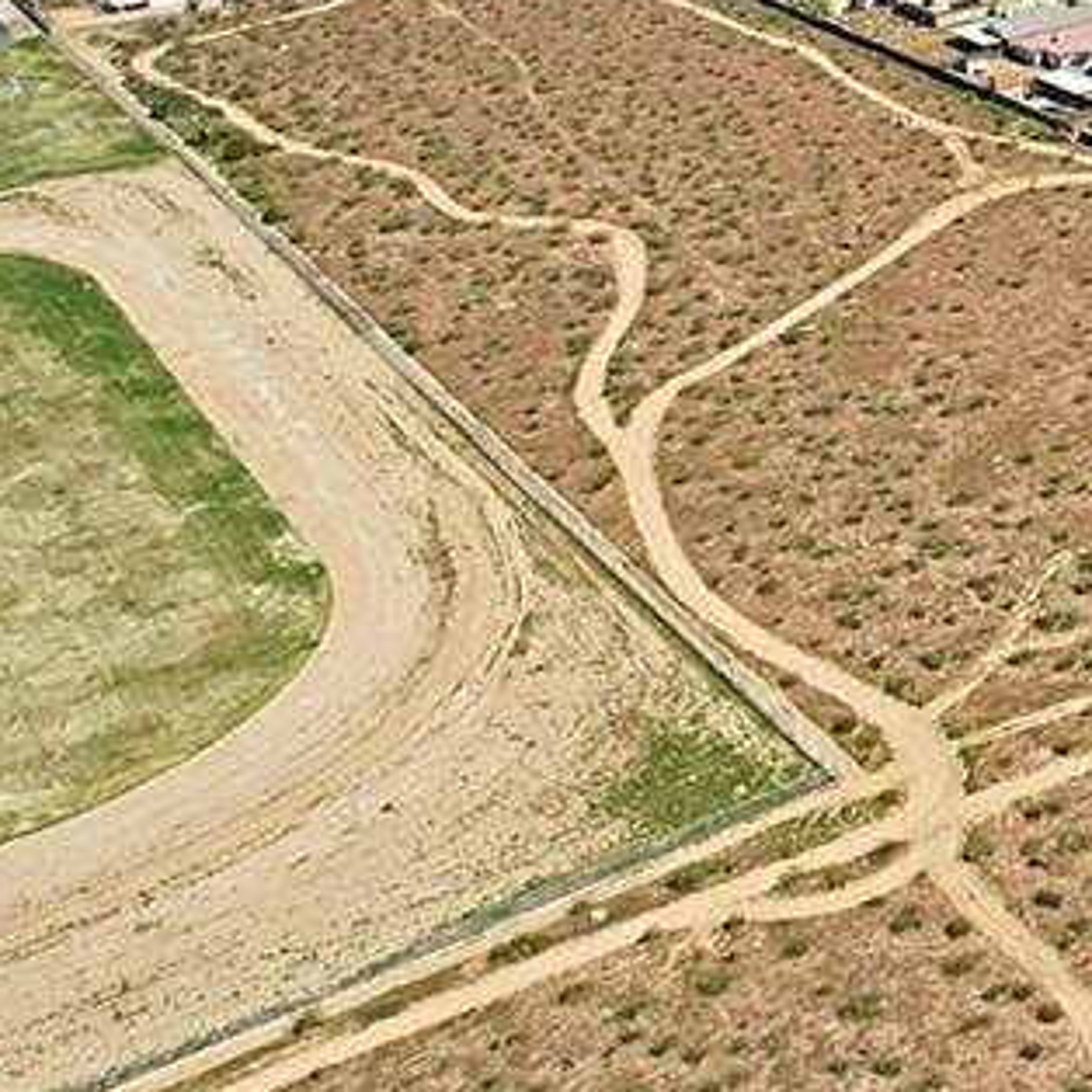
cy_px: 228
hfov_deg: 23.2
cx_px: 1600
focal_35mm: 61
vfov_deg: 27.6
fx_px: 2177
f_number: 2.8
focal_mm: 8.38
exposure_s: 1/640
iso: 100
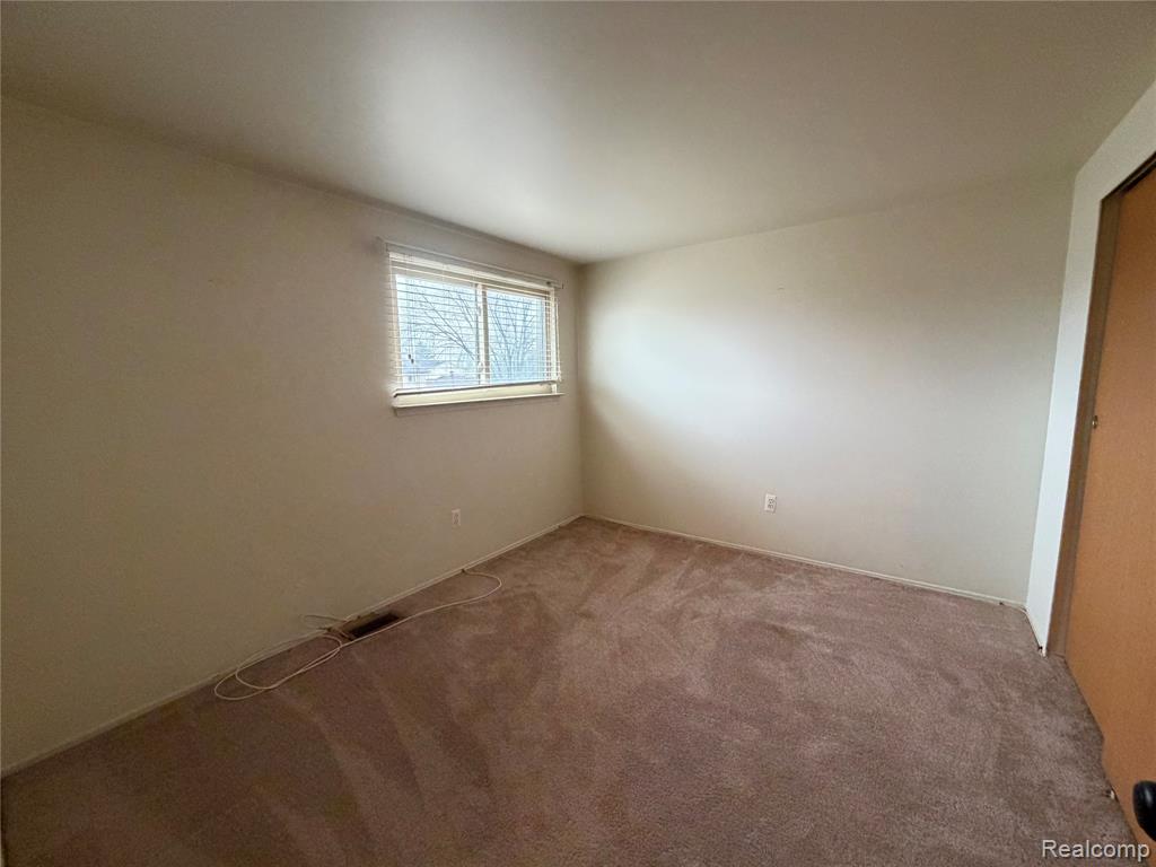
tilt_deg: -7.6
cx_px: 578
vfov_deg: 85.7
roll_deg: +0.3
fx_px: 468
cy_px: 434
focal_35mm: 14
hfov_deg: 102.1
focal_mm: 2.22
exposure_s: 1/60
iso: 500
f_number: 2.2
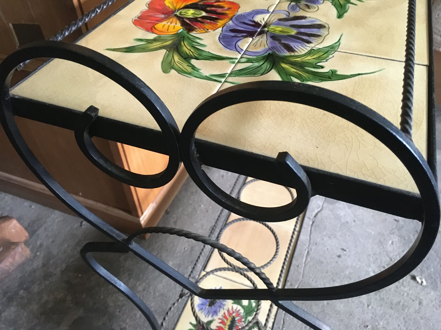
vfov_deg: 48.2
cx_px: 220
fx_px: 369
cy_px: 165
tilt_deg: -45.0
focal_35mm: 29
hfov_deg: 61.7
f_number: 2.2
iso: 320
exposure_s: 1/17
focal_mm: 4.15
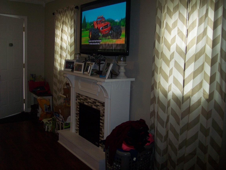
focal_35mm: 39
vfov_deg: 36.8
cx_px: 113
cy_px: 85
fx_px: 255
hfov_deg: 47.9
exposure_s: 1/60
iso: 140
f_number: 2.8
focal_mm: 8
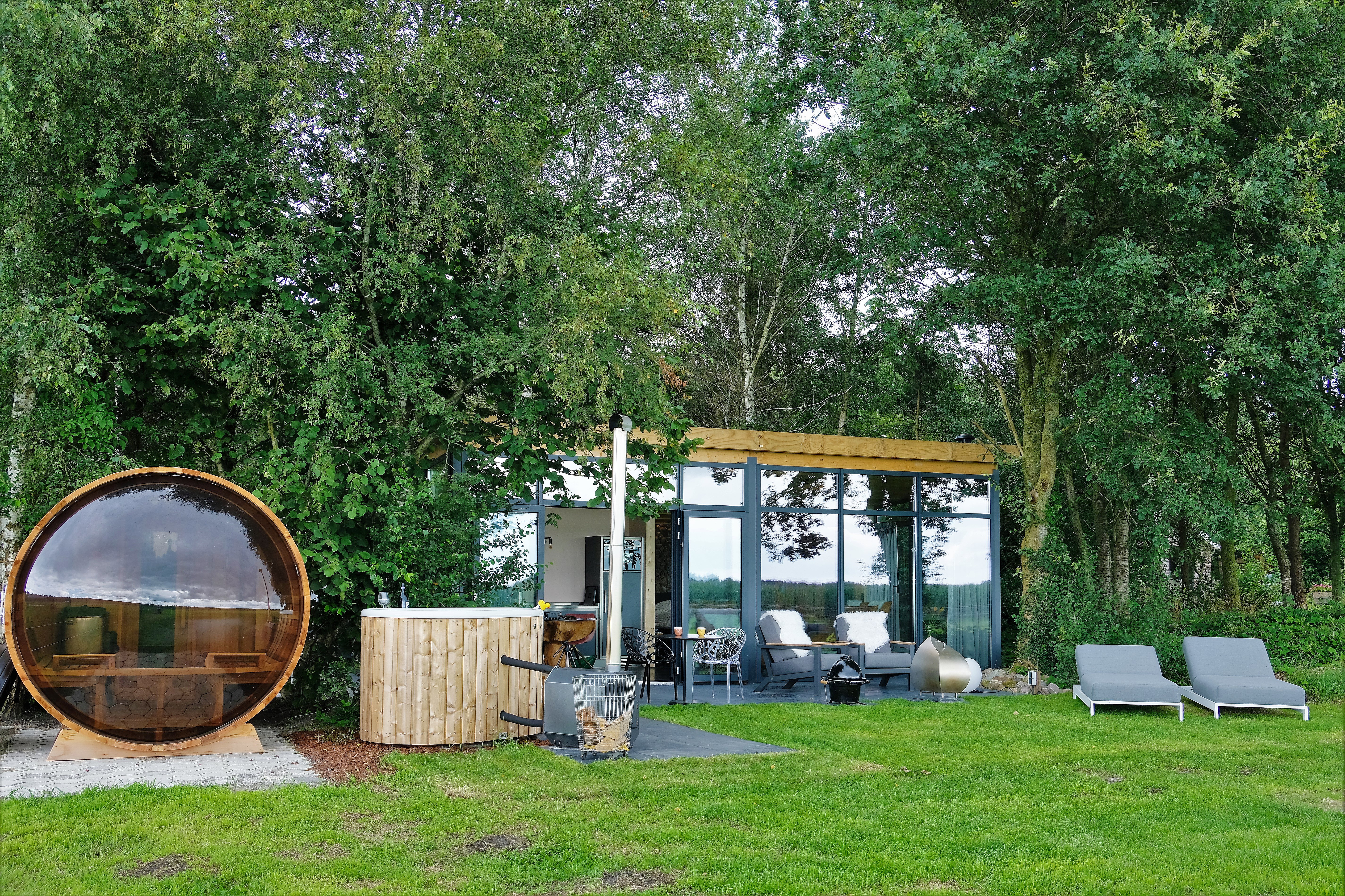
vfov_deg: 37.9
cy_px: 448
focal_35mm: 35
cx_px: 672
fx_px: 1308
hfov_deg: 54.4
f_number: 5.6
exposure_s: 1/125
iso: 400
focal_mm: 23.3
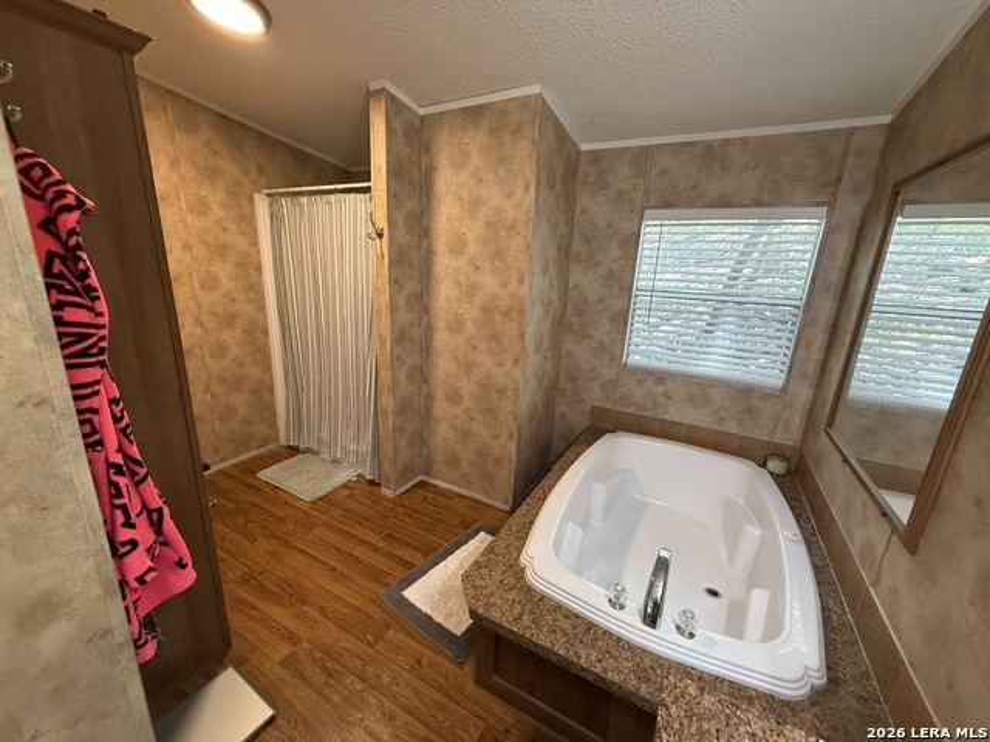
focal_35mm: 14
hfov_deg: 102.1
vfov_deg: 85.7
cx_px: 495
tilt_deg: -13.8
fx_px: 400
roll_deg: -2.5
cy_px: 371
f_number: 2.2
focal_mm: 2.22
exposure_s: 1/120
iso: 500
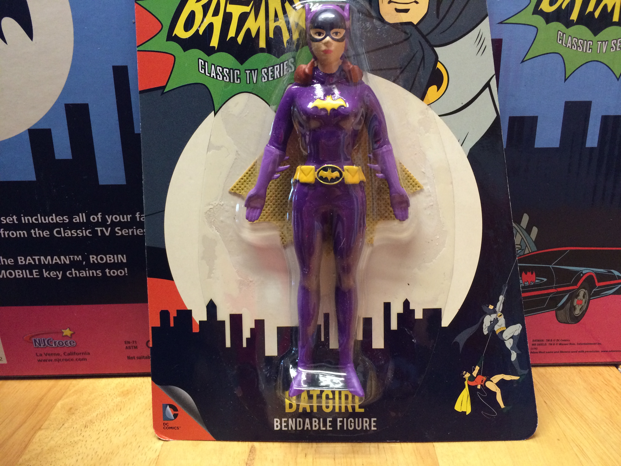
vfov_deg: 48.2
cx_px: 310
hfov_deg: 61.7
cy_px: 233
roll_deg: +2.0
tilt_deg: -20.0
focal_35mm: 29
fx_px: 520
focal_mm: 4.15
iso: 200
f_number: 2.2
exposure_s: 1/30
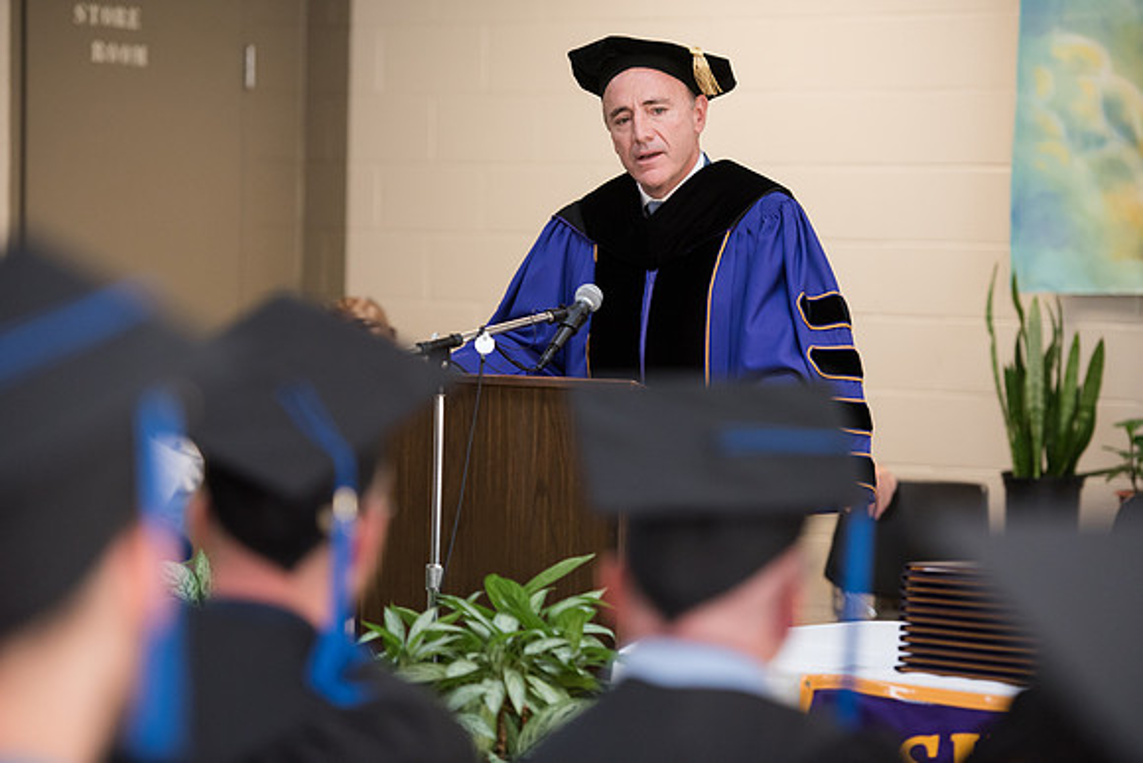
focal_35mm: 135
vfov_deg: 10.2
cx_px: 572
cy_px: 382
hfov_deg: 15.2
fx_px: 4287
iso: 2000
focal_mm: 135
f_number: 2.8
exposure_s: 1/200
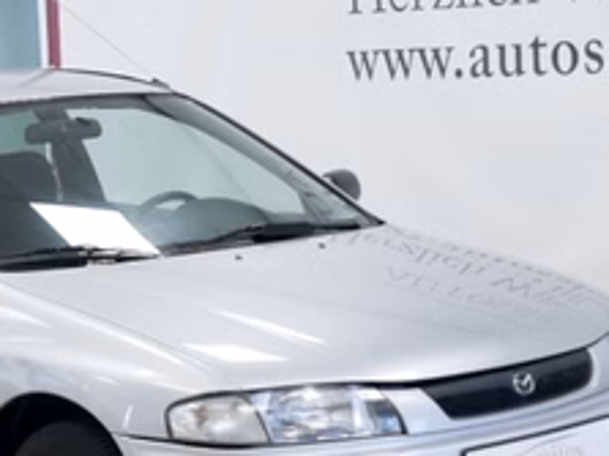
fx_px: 2268
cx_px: 120
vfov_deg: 11.5
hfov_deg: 15.2
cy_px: 279
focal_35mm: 129
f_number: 3.9
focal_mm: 18
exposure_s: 1/60
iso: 640
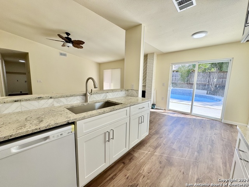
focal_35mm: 14
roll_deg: -2.1
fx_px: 101
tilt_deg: -7.8
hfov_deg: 102.1
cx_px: 124
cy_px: 94
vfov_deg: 85.7
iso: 40
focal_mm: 2.22
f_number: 2.2
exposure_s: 1/176
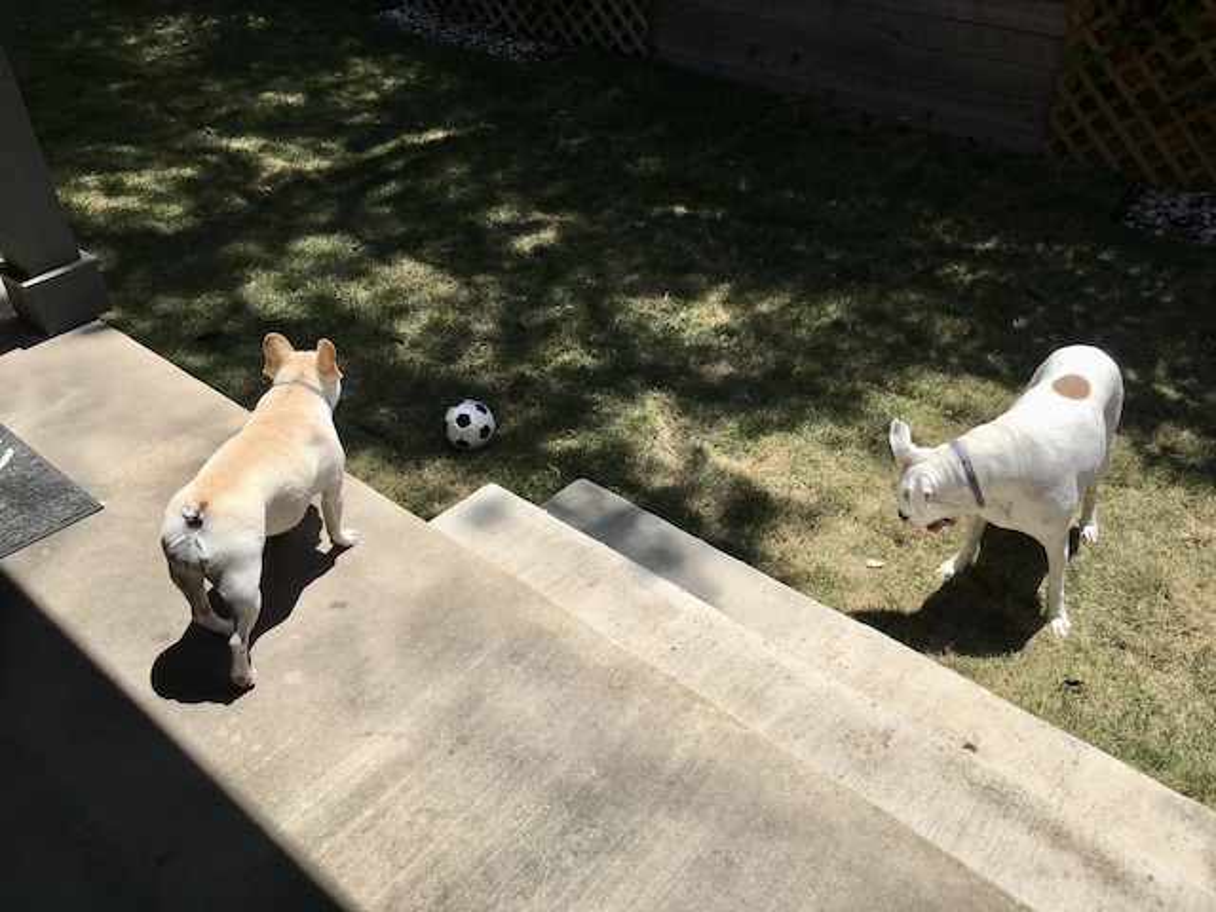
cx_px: 608
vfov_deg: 48.2
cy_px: 456
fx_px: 1019
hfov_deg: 61.7
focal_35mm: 29
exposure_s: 1/1637
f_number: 2.2
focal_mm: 4.15
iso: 25
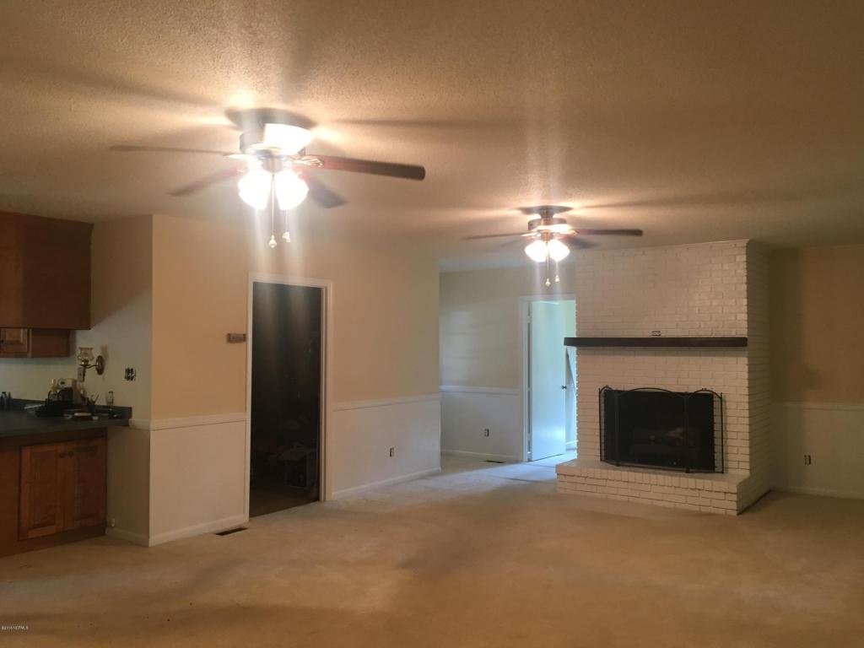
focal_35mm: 29
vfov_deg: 48.2
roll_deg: -0.7
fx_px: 724
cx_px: 432
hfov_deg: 61.7
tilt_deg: +1.8
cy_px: 324
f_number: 2.2
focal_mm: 4.15
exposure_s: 1/30
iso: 100
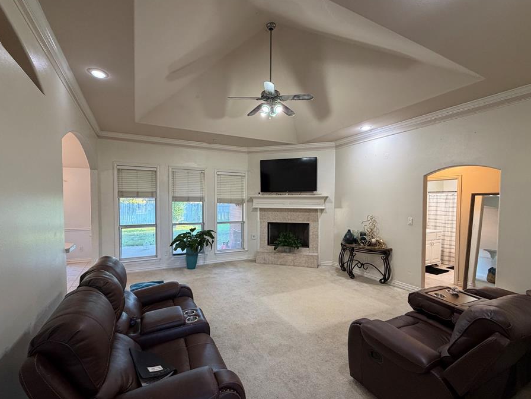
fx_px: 245
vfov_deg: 78.0
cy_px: 211
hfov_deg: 94.5
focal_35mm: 16
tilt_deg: -2.9
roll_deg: +0.0
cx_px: 260
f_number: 2.2
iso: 250
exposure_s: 1/60
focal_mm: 2.22
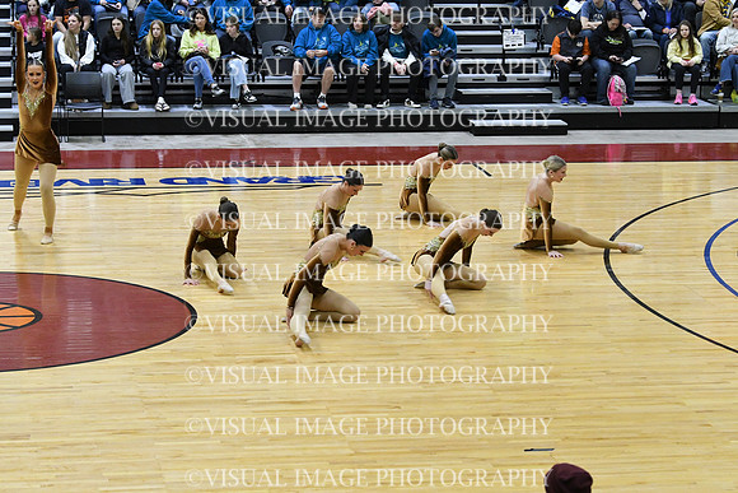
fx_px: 2153
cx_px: 369
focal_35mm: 105
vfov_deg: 13.0
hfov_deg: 19.5
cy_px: 246
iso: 5000
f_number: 4
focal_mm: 70
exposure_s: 1/400
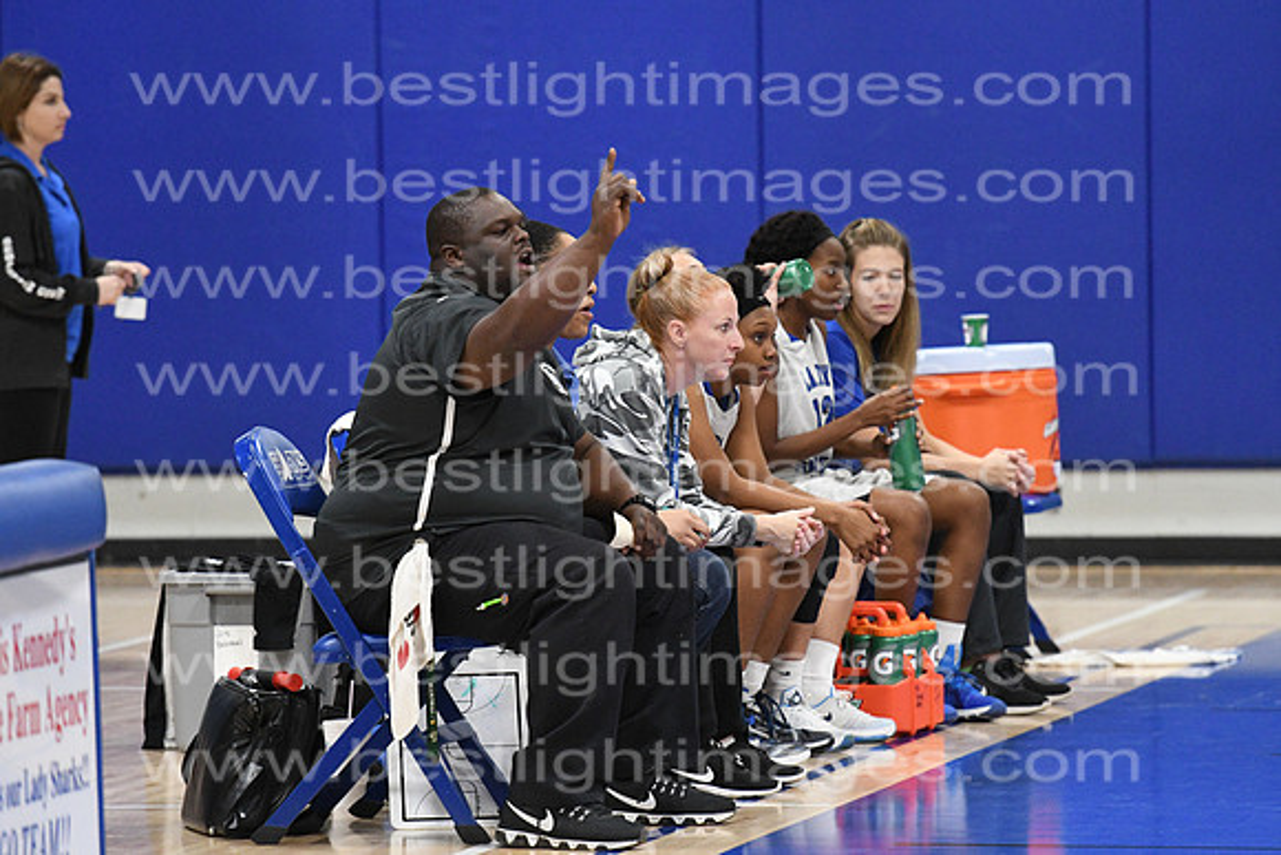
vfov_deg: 5.0
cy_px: 428
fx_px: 9876
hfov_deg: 7.4
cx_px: 640
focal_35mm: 278
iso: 5000
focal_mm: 185
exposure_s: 1/640
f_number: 3.5
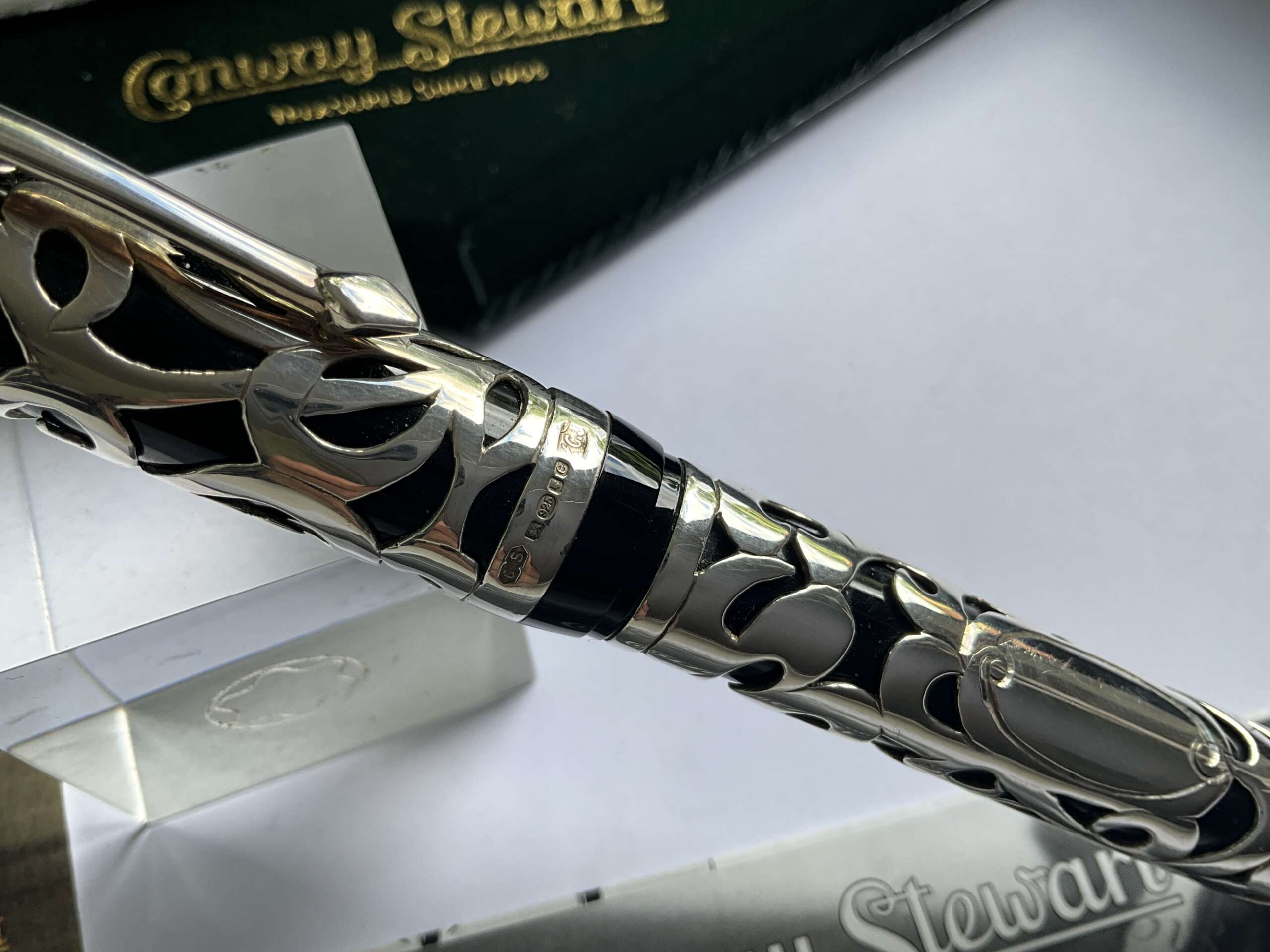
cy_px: 476
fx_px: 1064
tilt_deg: -62.6
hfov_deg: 61.7
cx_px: 635
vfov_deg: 48.2
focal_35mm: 29
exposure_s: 1/139
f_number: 1.8
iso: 16
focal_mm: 3
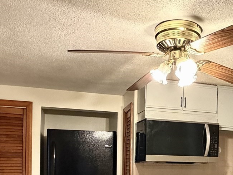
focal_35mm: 44
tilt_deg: -1.0
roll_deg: -1.0
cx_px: 160
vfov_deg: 31.0
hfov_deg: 42.2
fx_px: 296
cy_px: 165
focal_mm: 2.22
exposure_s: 1/60
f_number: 2.2
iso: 640
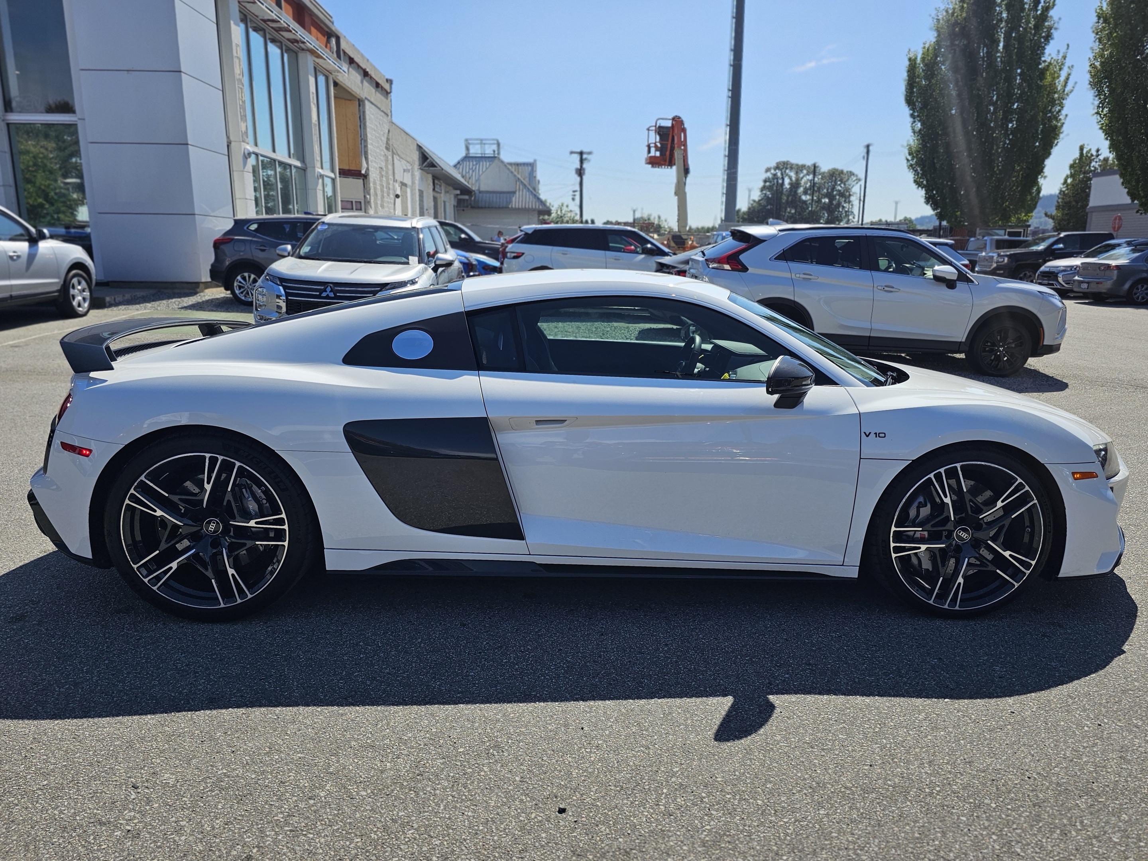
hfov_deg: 73.9
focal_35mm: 23
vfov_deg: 58.9
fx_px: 763
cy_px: 430
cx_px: 574
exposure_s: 1/1429
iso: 16
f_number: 1.7
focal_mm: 6.3
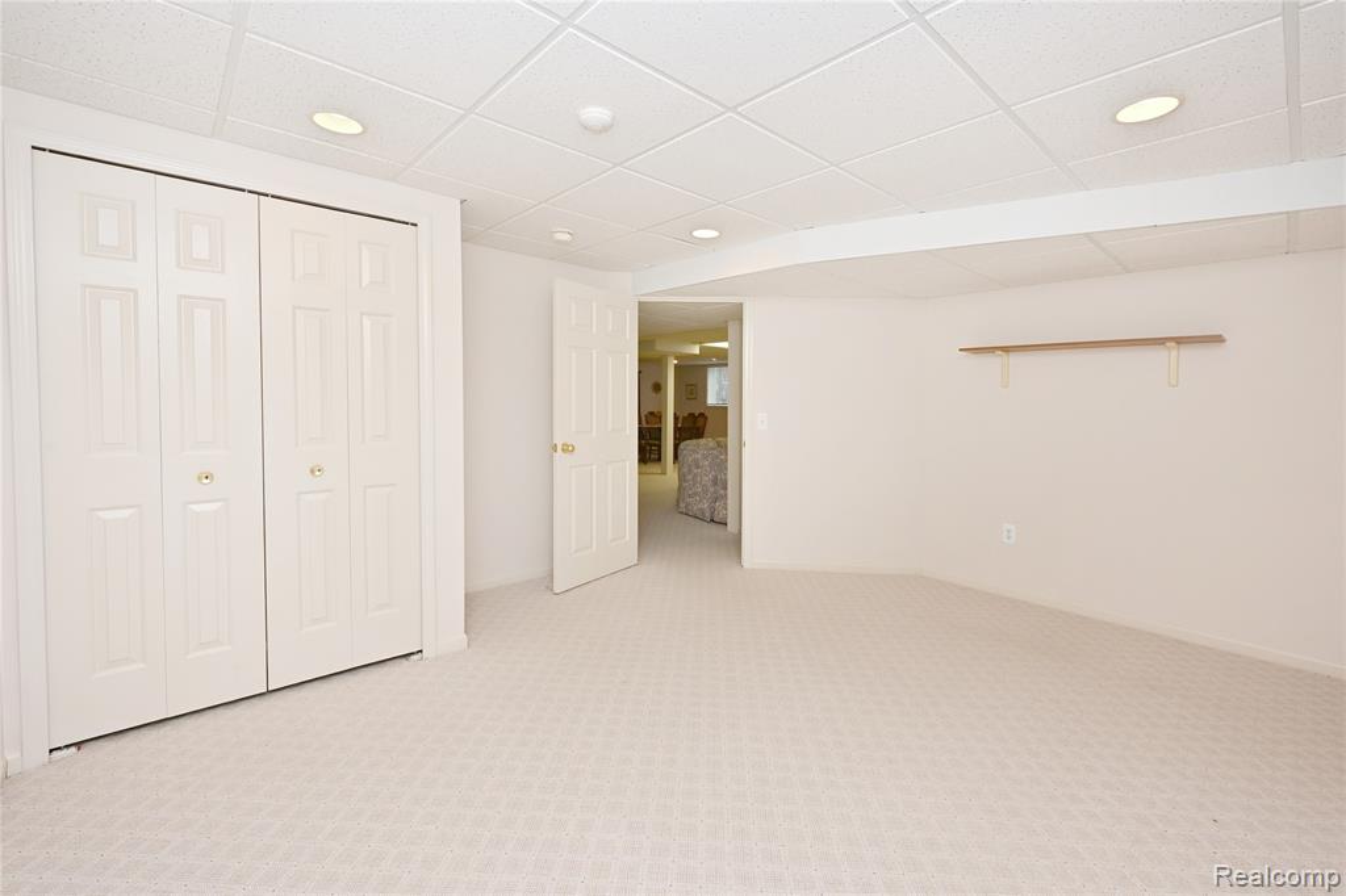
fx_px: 523
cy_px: 448
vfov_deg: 81.2
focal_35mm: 14
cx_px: 673
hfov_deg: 104.3
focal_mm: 14
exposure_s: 1/60
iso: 250
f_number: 11
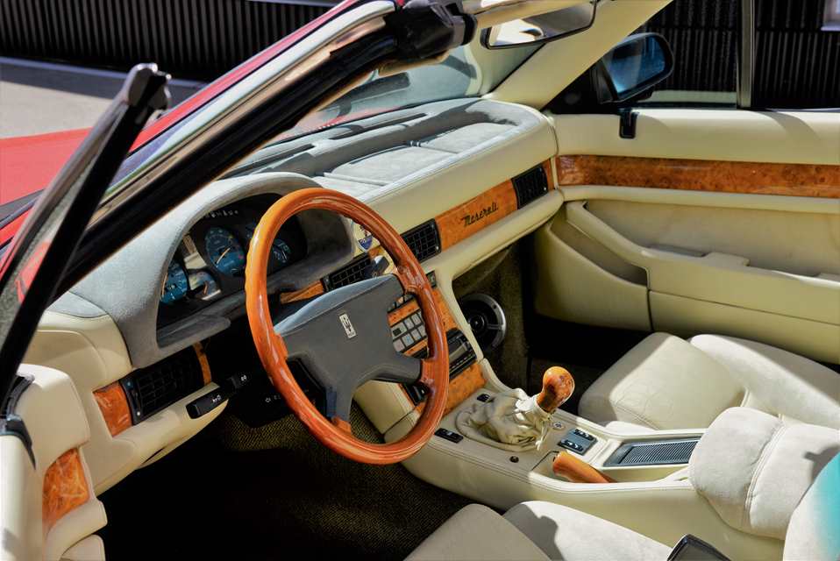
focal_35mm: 55
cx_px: 420
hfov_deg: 36.2
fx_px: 1284
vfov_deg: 24.7
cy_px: 280
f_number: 8
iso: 125
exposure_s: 1/125
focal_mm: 55
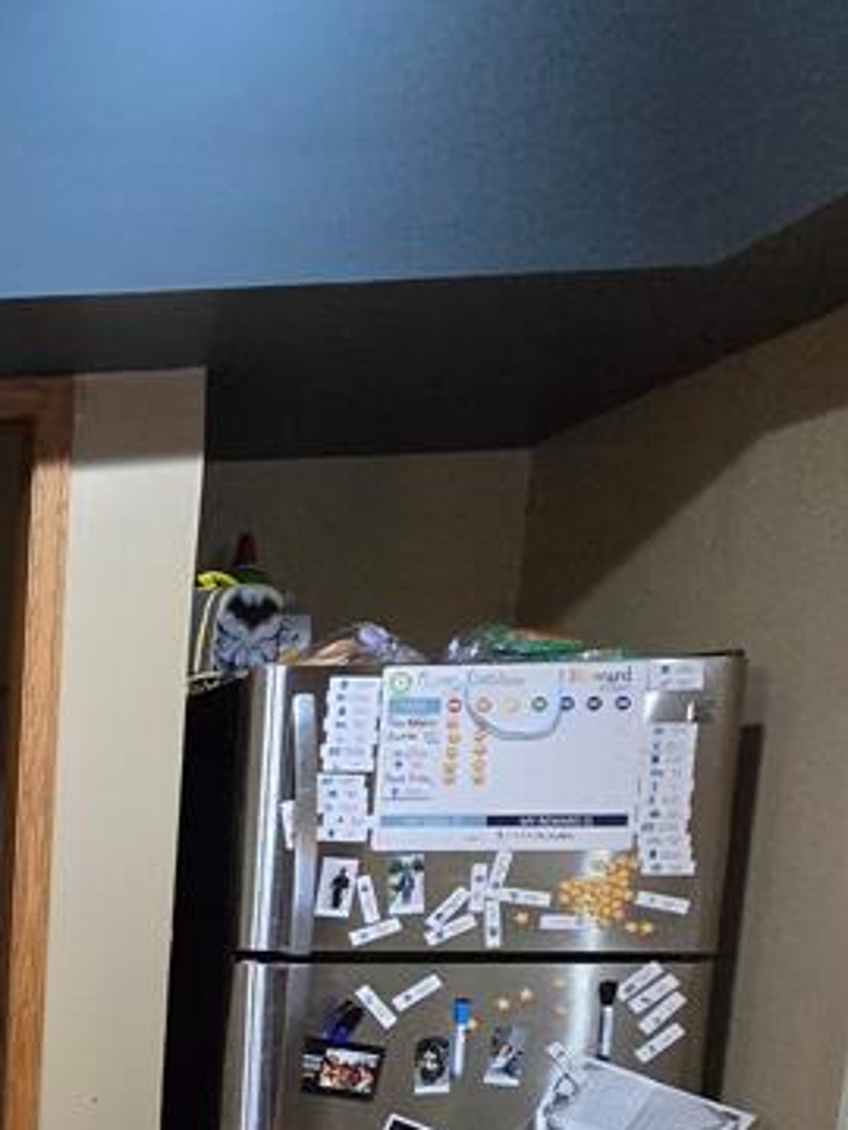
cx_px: -455
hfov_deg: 26.5
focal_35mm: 37
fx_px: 1209
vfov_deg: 44.9
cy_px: 1042
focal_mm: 2.2
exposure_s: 1/60
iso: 1000
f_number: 2.2
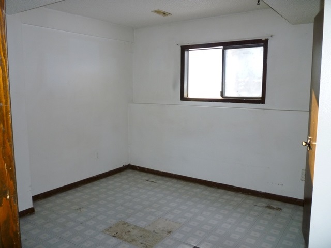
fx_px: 277
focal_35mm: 29
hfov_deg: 61.7
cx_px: 166
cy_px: 124
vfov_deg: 48.2
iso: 160
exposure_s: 1/30
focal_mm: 5.2
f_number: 3.3
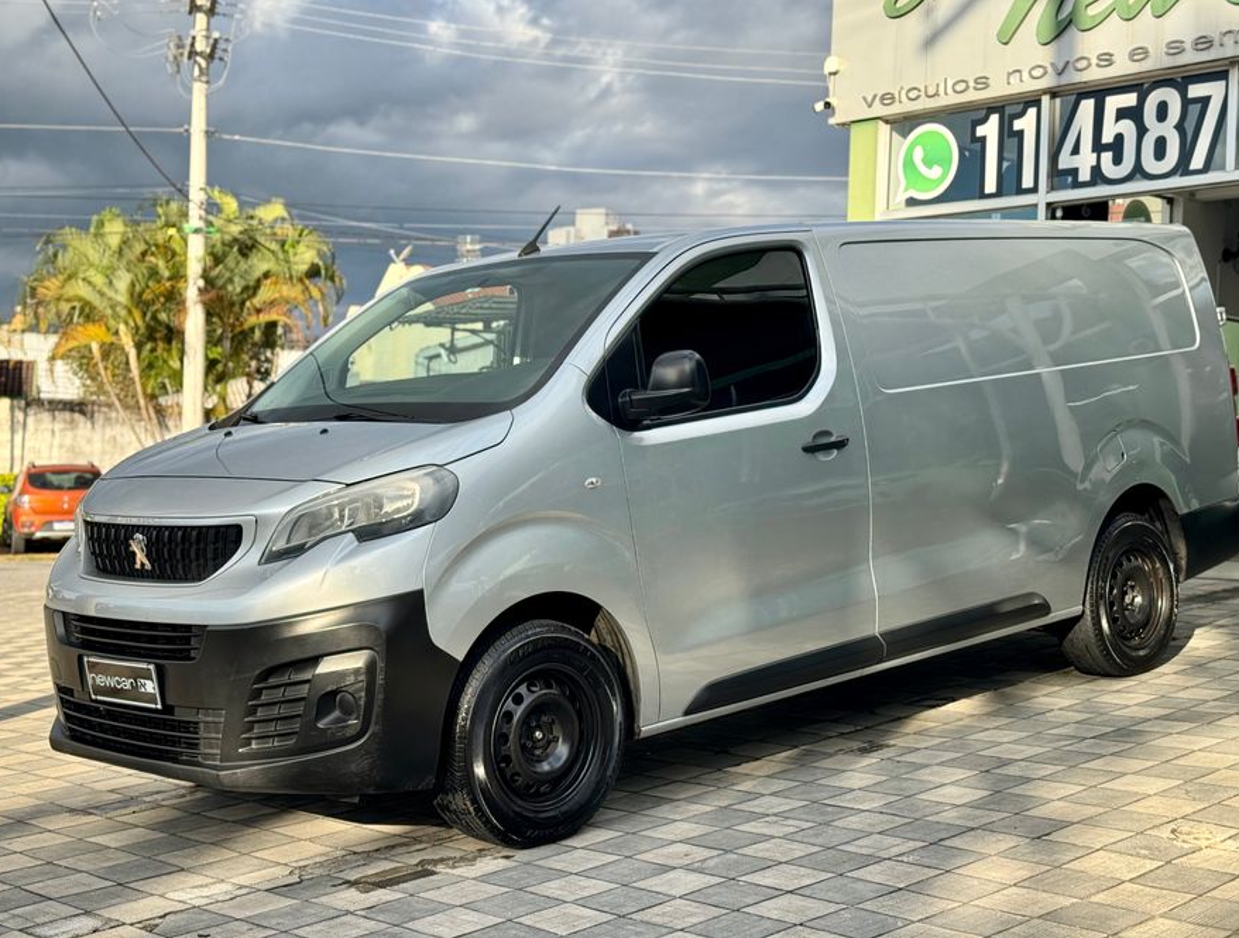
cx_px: 631
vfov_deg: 28.2
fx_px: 1868
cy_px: 484
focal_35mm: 52
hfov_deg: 36.7
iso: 64
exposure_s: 1/980
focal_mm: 6.76
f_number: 1.78
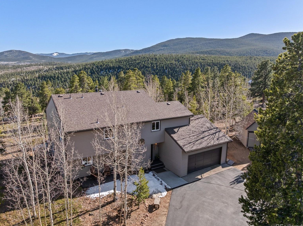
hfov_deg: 69.4
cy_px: 113
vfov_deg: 54.8
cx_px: 150
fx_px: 219
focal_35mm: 25
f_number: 2.8
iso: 220
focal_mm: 12.29
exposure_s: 1/1600
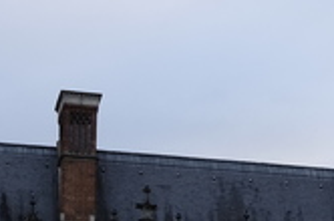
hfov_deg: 11.9
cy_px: 467
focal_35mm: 169
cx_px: 398
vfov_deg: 7.7
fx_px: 1565
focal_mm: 23
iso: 500
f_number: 8
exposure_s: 1/40
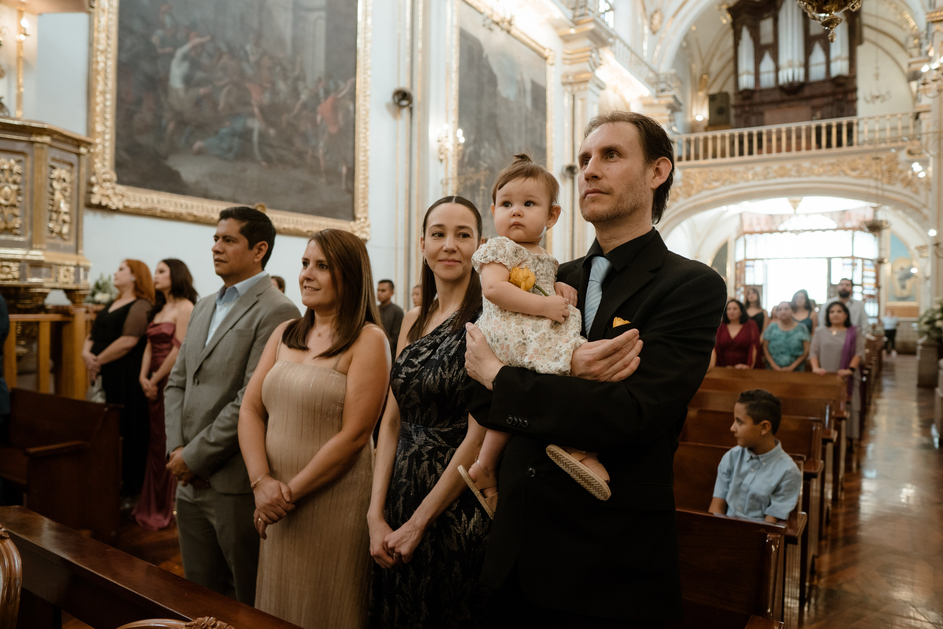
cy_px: 314
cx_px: 472
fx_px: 629
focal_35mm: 24
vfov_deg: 53.1
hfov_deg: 73.7
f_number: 2
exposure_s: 1/200
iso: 800
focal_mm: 16
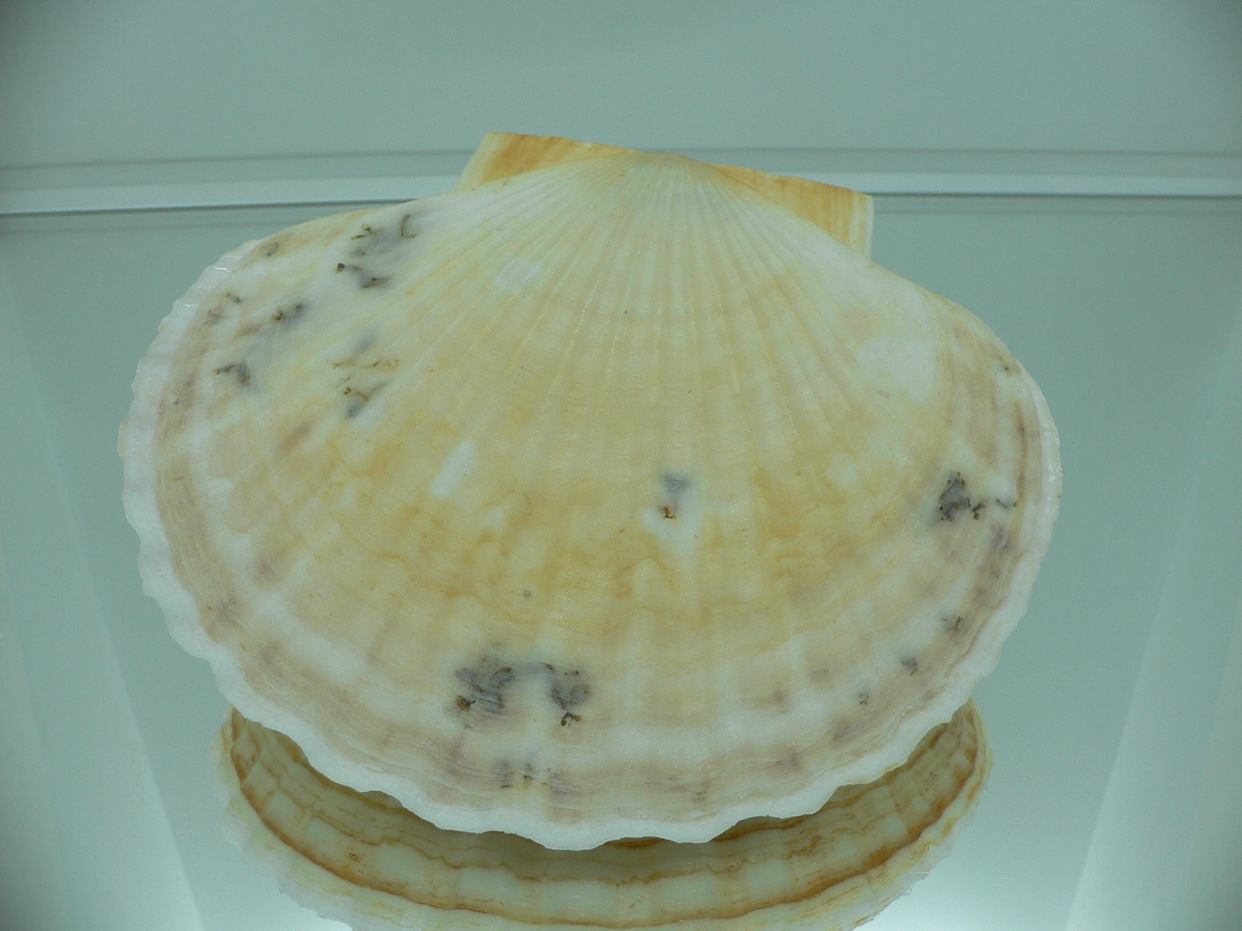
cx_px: 621
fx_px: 1256
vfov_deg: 40.7
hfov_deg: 52.6
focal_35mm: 35
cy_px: 466
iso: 80
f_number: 2.8
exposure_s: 1/80
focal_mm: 4.6
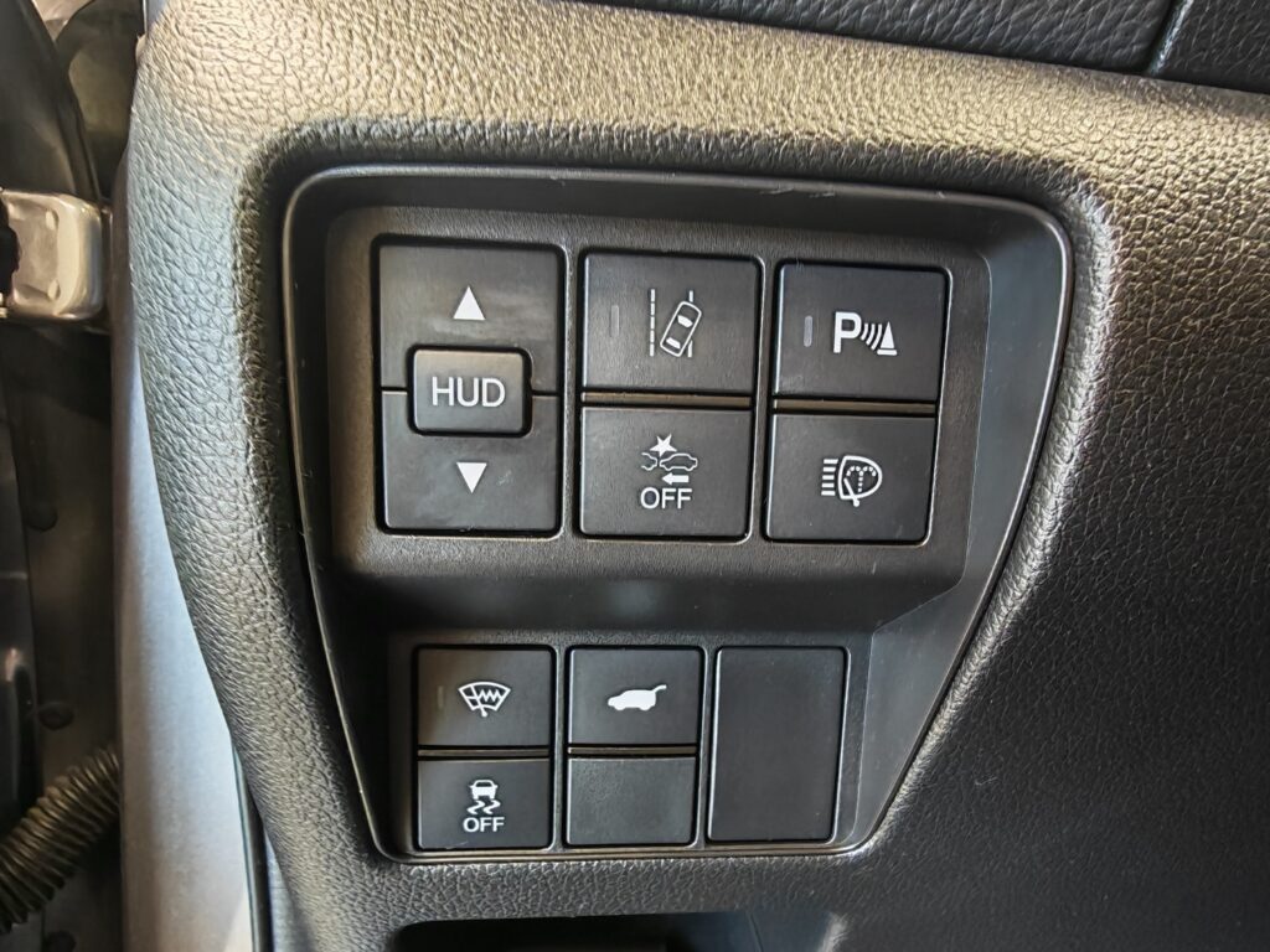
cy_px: 476
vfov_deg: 58.9
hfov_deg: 73.9
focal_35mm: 23
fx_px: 844
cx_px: 635
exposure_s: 1/13
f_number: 2
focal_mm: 1.82
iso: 640
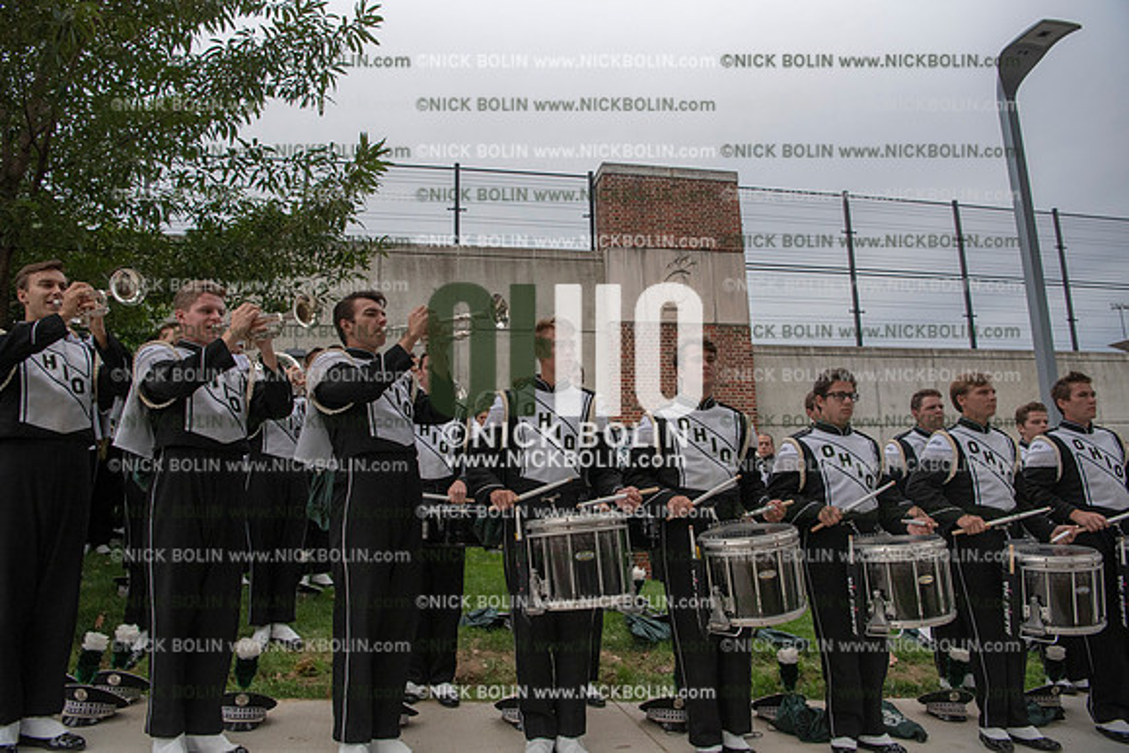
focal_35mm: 24
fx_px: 753
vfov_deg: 53.2
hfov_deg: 73.7
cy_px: 376
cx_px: 564
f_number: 5
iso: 1250
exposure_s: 1/4000
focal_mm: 24
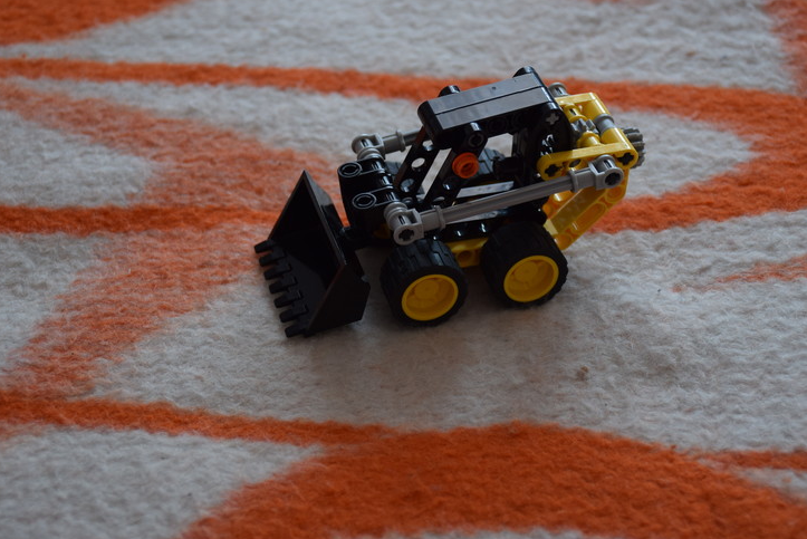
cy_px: 227
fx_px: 1592
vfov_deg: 19.2
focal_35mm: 71
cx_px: 419
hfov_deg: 28.4
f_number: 4.2
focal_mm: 38
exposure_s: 1/60
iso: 400
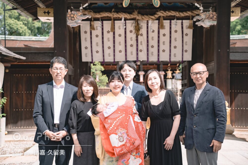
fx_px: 372
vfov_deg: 25.1
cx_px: 124
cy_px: 82
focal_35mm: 54
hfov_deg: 36.9
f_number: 4
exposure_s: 1/800
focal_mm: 54
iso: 100
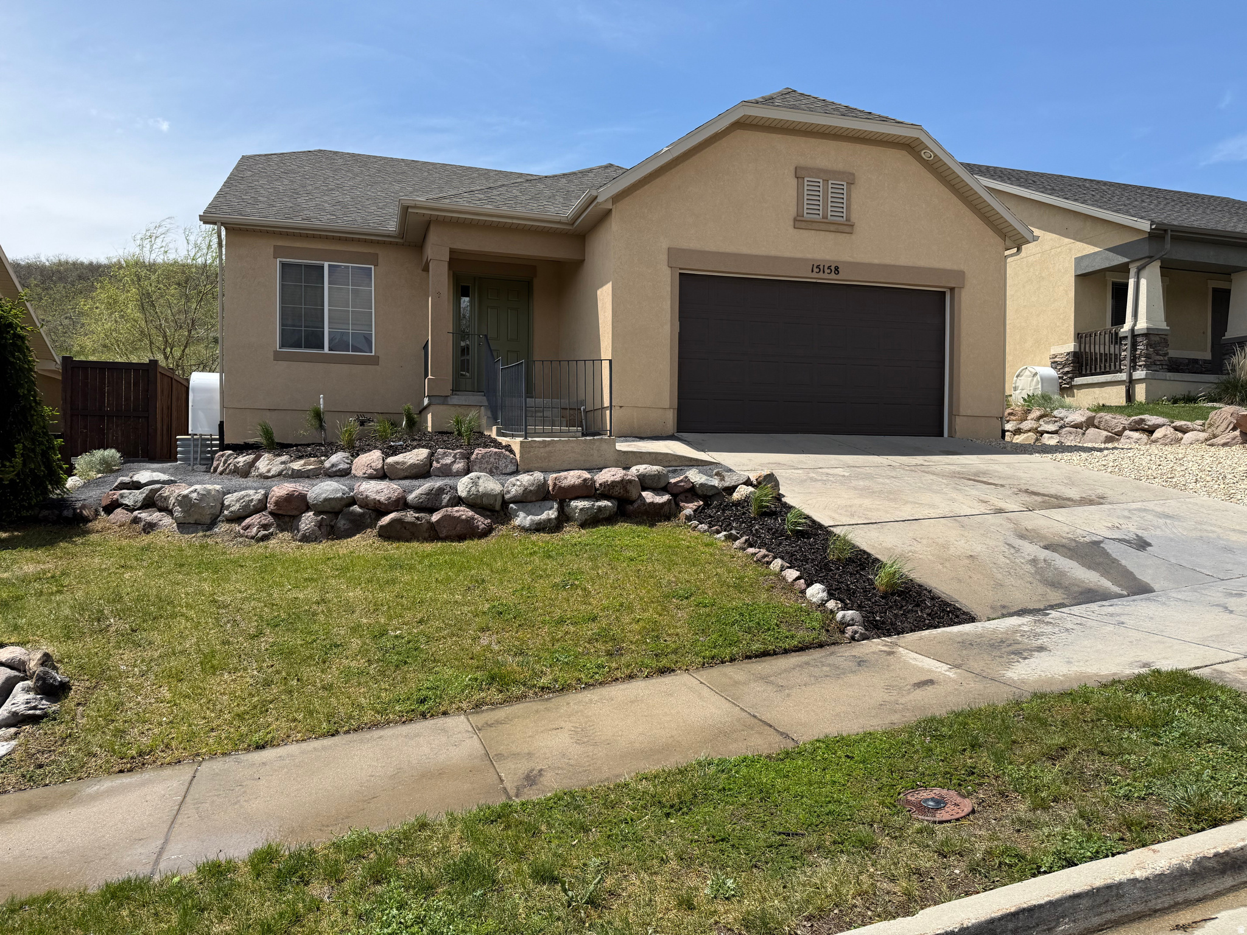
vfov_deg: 56.8
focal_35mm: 24
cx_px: 624
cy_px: 468
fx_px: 865
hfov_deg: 71.6
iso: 80
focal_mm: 6.76
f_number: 1.78
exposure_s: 1/4673
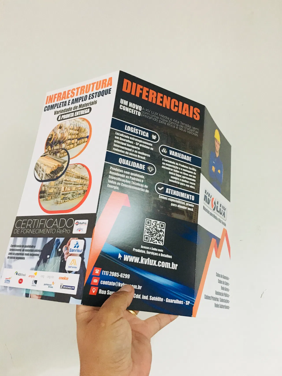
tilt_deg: -2.0
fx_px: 315
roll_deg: +4.8
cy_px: 188
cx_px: 141
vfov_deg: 61.7
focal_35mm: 29
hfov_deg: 48.2
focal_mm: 4.15
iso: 200
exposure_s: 1/20
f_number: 2.2
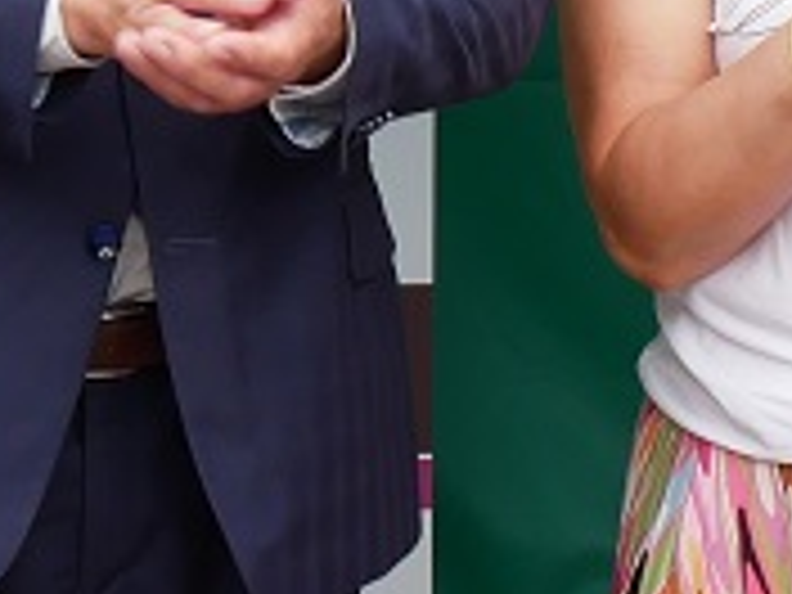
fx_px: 8717
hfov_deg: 5.2
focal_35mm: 381
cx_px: 1125
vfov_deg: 3.9
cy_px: 146
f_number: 8
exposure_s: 1/125
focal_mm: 28
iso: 200
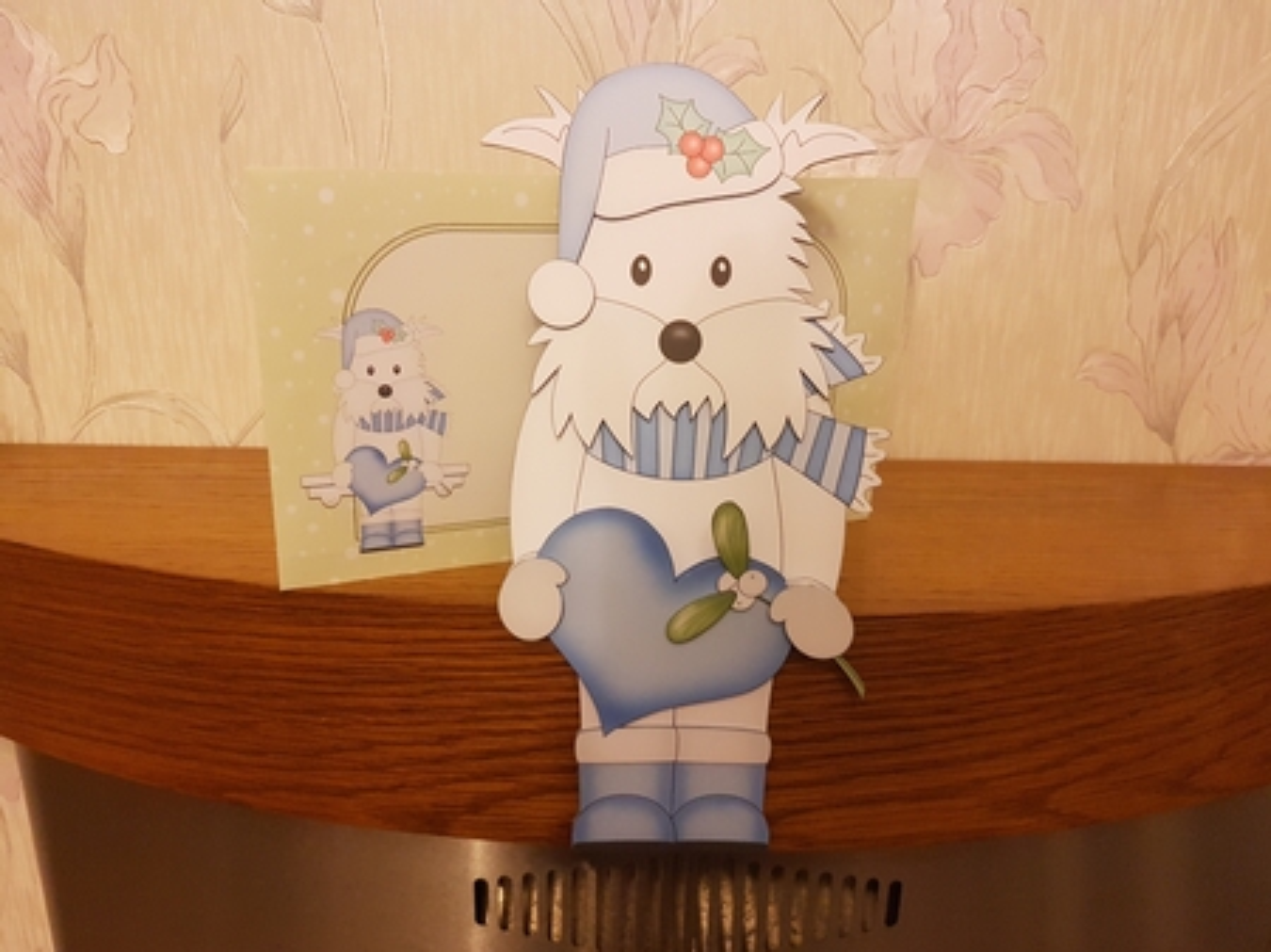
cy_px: 476
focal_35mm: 26
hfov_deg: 67.3
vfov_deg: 53.0
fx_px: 954
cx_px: 636
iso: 250
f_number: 1.7
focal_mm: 4.2
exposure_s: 1/17
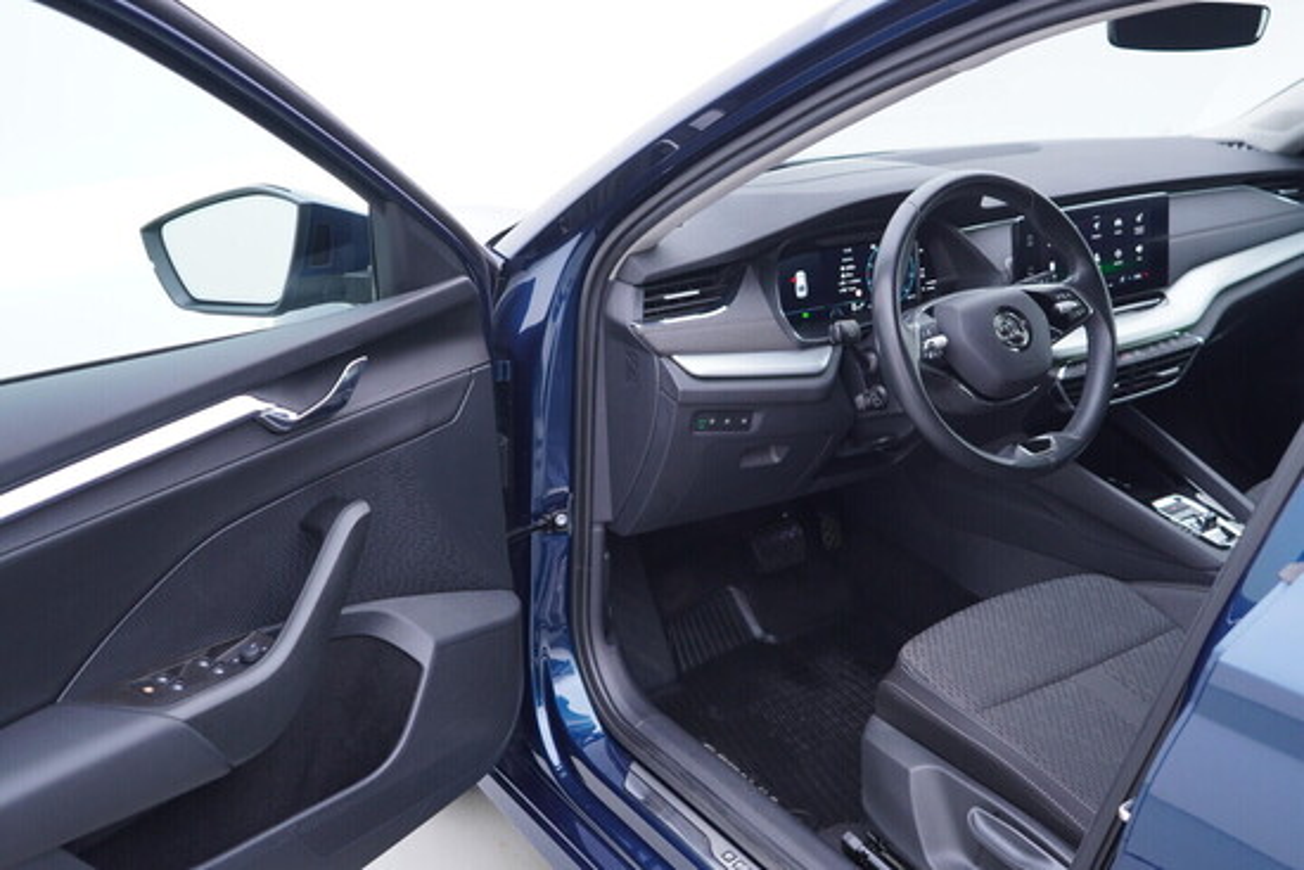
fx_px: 1304
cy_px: 435
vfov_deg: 36.9
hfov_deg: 53.1
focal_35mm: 36
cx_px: 652
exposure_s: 1/40
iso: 160
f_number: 2.8
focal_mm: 24
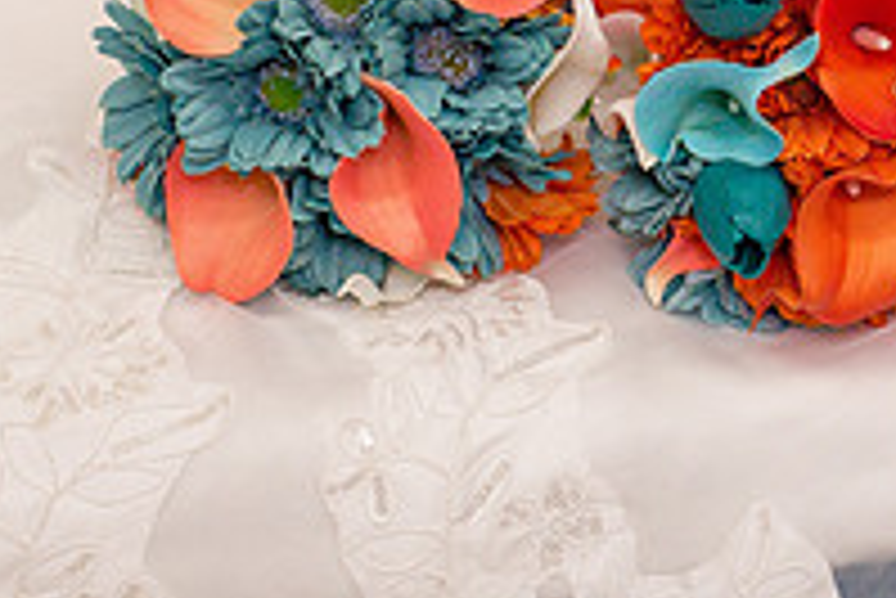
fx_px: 3711
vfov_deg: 9.2
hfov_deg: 13.6
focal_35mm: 149
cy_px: 47
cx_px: 878
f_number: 4
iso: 800
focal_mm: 50
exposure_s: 1/160
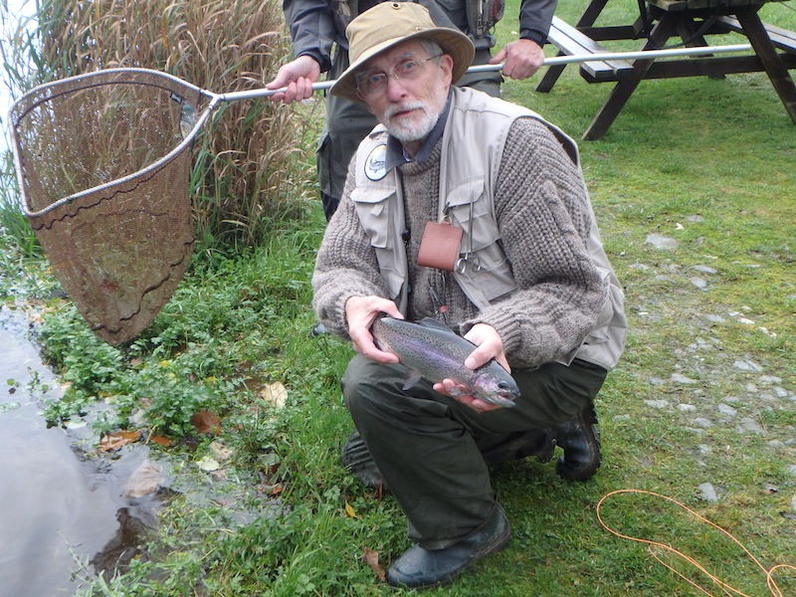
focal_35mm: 39
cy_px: 298
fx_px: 897
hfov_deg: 47.9
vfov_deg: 36.8
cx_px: 398
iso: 250
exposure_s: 1/40
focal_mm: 6.9
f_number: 5.1
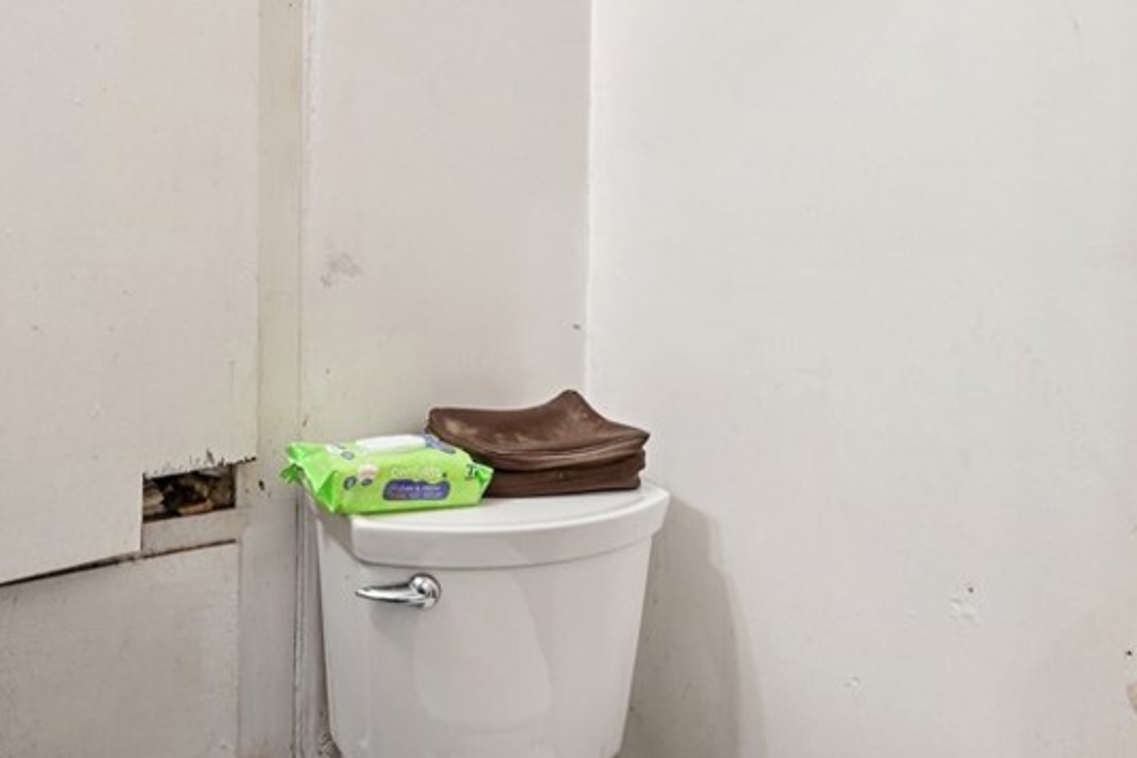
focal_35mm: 23
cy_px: 226
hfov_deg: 68.5
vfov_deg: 53.5
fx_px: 726
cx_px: 221
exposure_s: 1/2
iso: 250
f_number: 8
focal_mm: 12
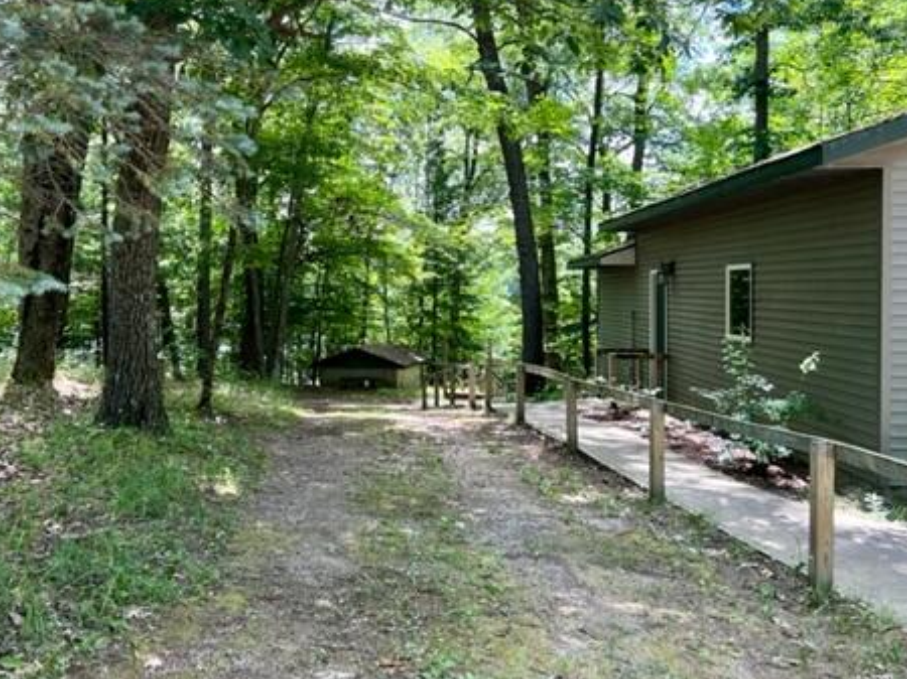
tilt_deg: -1.1
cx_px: 377
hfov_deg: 49.9
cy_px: 294
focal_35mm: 37
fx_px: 969
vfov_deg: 38.6
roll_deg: +0.1
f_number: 1.5
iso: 50
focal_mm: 5.7
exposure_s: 1/325
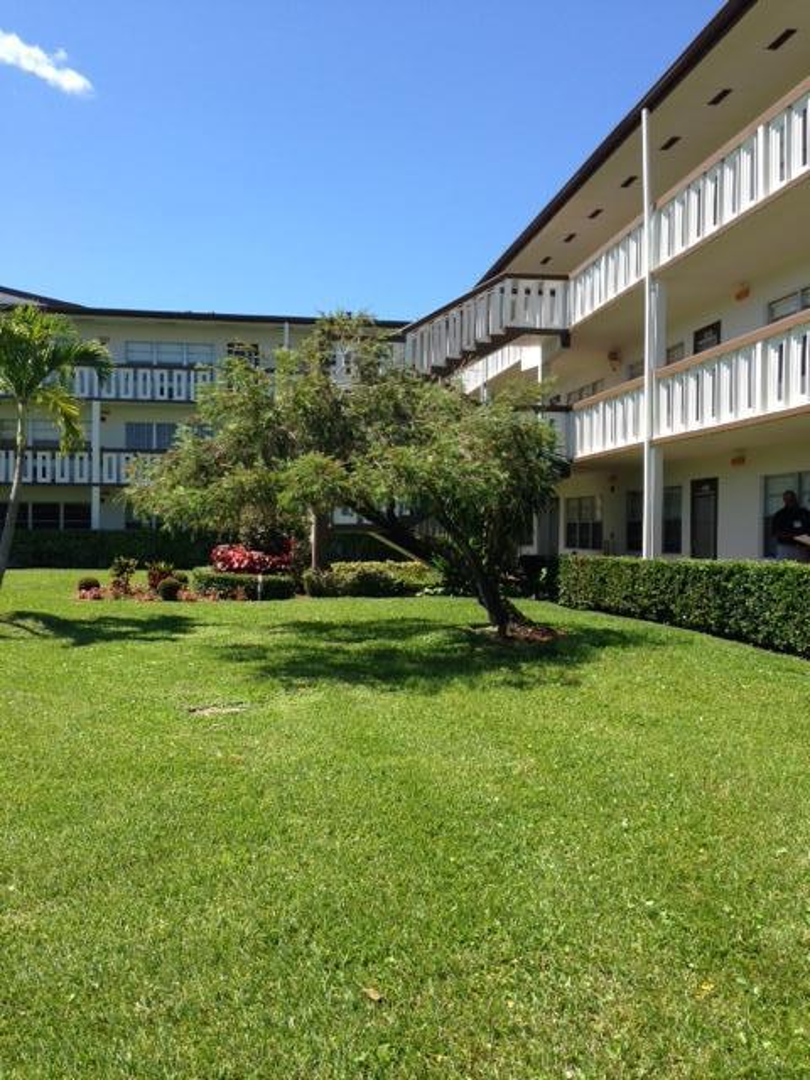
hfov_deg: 42.9
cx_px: 405
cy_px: 540
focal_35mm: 33
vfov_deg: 55.4
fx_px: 1030
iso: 50
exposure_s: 1/1106
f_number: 2.4
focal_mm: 4.12
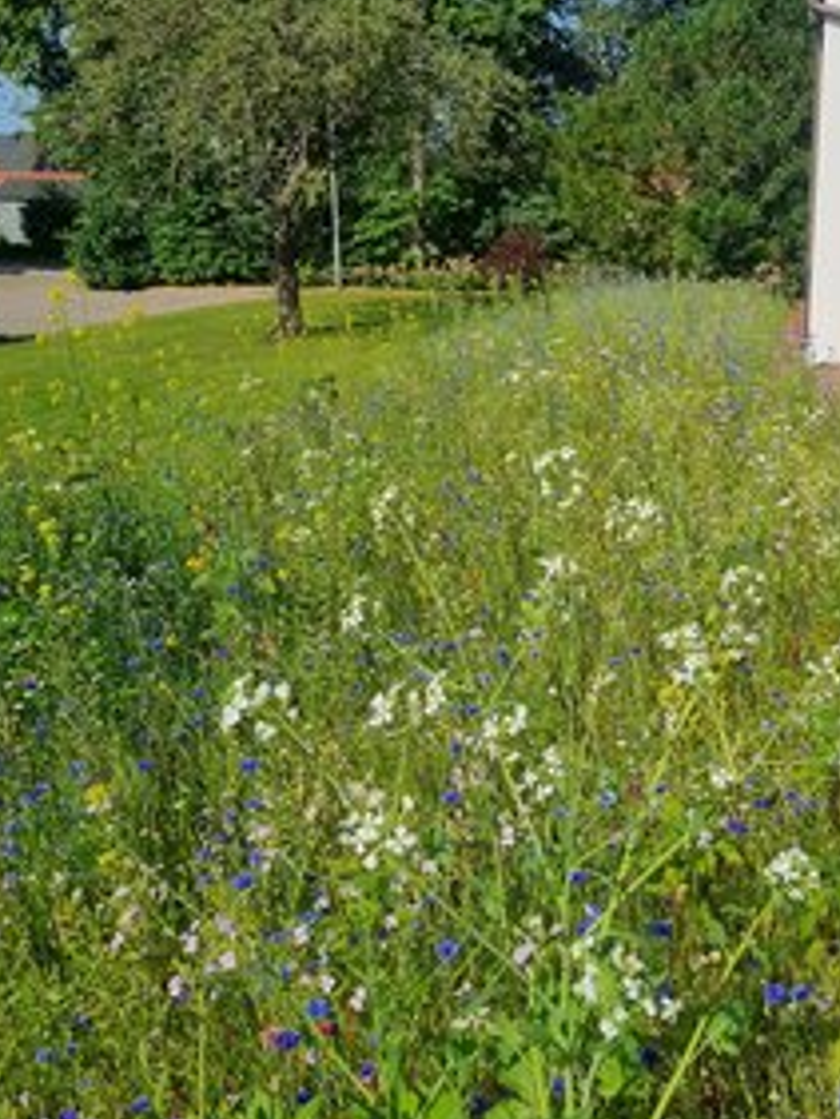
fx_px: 1196
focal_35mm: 37
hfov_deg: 38.2
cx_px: 569
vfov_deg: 49.6
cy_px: 410
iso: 50
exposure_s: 1/3904
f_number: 1.8
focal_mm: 5.4
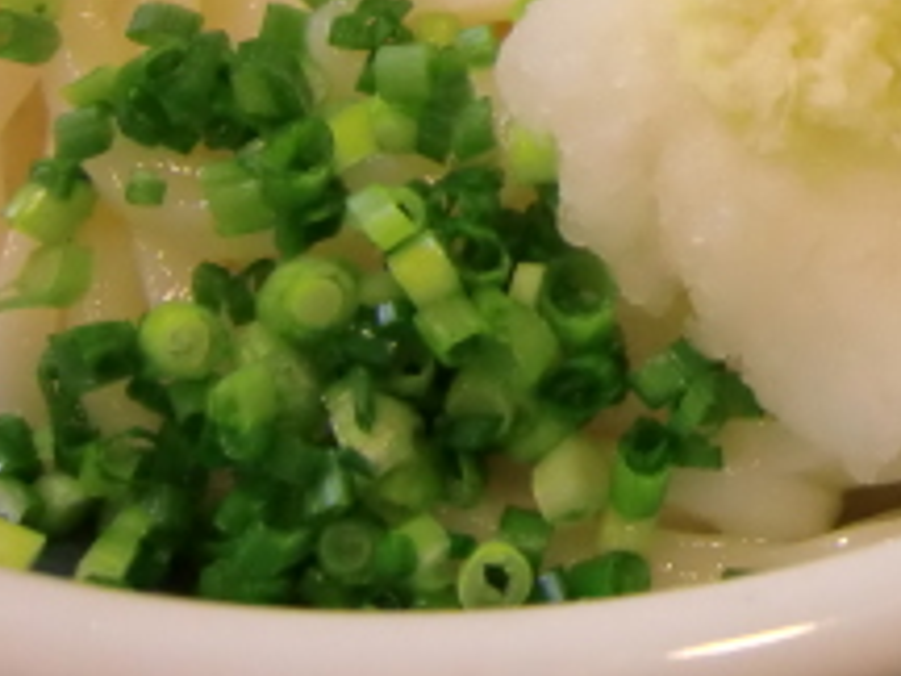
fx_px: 1848
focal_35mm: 71
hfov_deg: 24.9
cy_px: -125
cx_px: 1060
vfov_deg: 19.6
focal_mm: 4.3
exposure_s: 1/60
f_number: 3.2
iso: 320
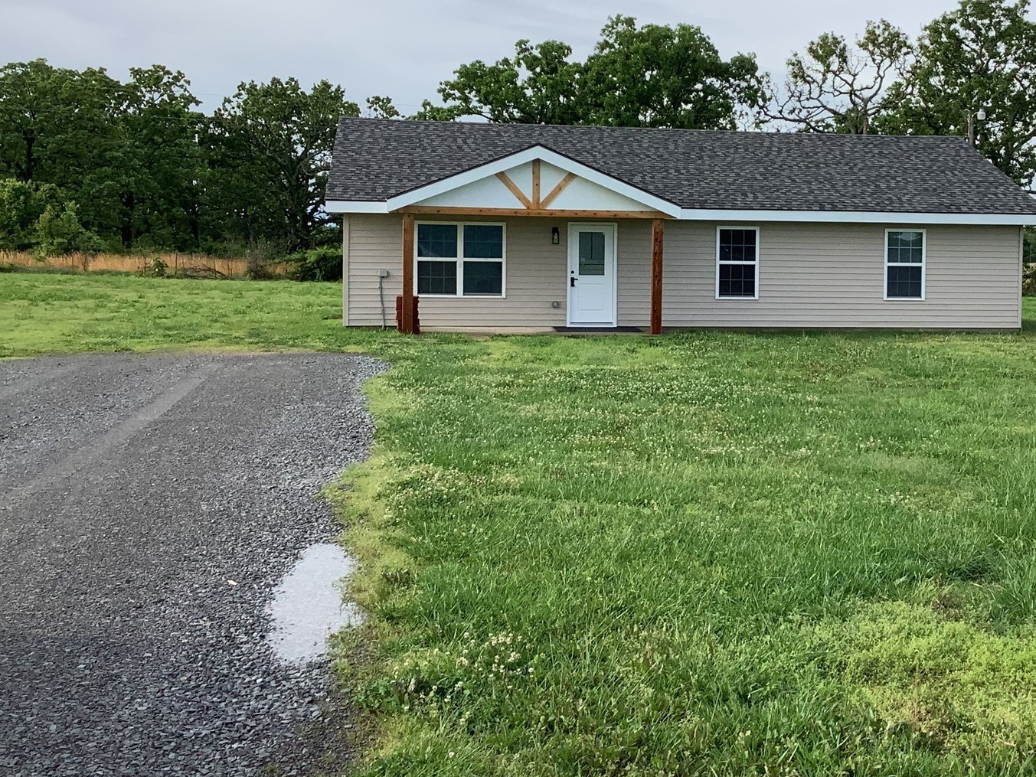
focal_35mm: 44
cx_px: 653
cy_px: 294
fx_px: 1317
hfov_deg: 42.6
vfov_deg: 32.7
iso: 25
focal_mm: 3.3
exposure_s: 1/858
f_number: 2.4
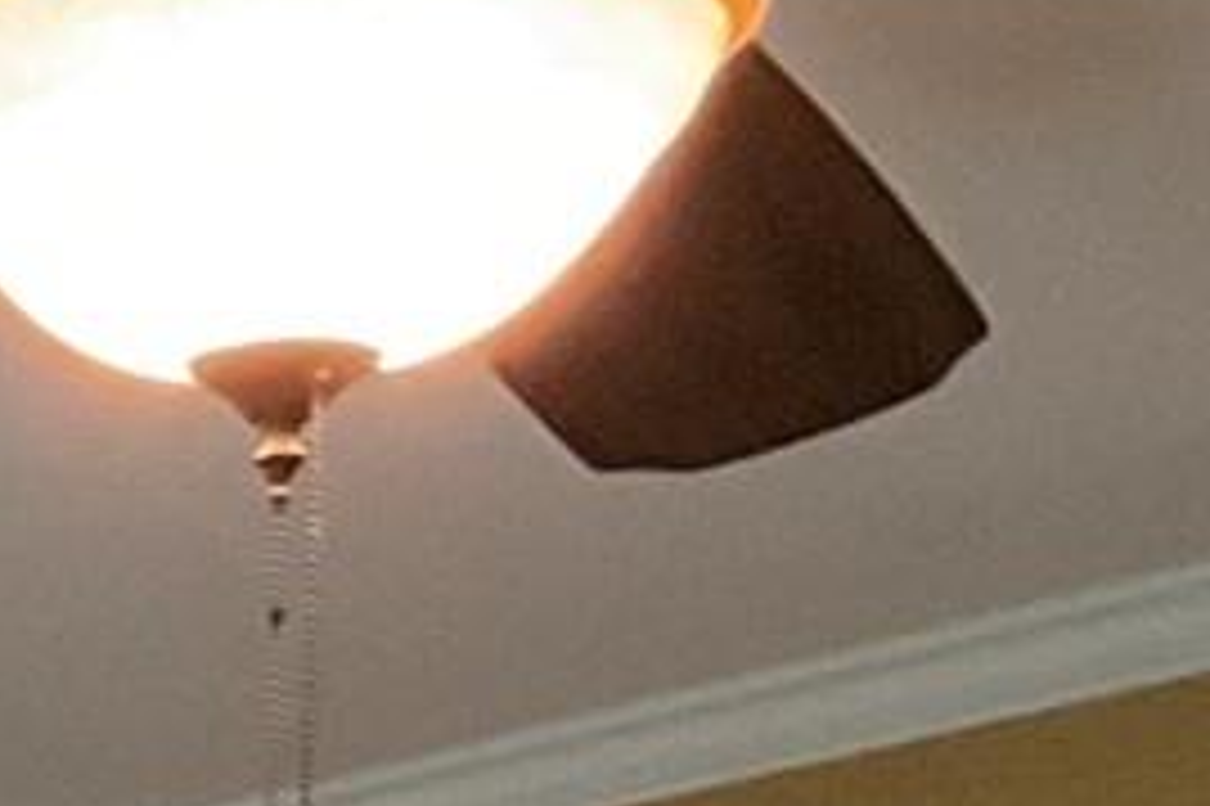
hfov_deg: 8.3
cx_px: -1664
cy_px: 3120
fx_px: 7726
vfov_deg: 5.3
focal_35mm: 230
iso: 320
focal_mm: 3
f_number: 1.8
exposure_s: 1/40
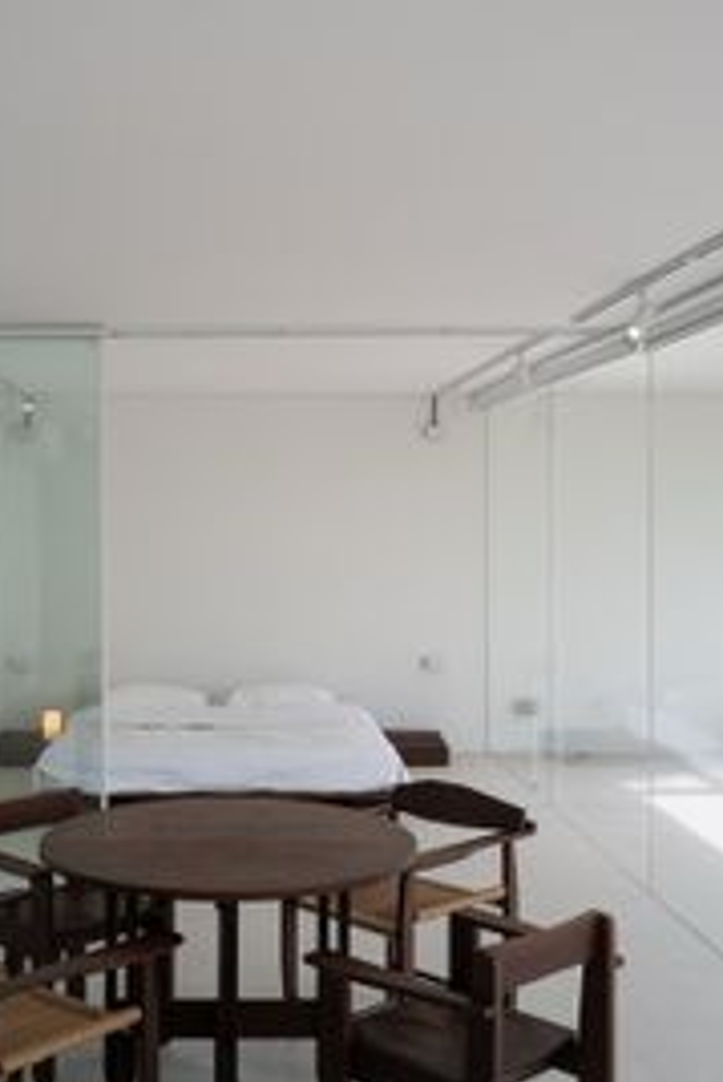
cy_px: 541
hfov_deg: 29.6
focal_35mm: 45
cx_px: 212
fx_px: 1354
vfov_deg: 43.6
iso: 200
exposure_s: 1/125
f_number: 5.6
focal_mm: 28
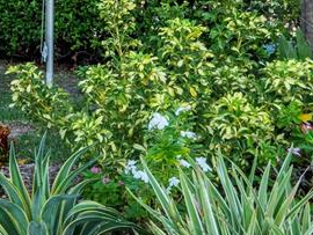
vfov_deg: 26.5
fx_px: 480
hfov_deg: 35.5
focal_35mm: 53
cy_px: 18
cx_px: 87
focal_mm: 7
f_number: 11
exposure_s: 1/60
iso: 400
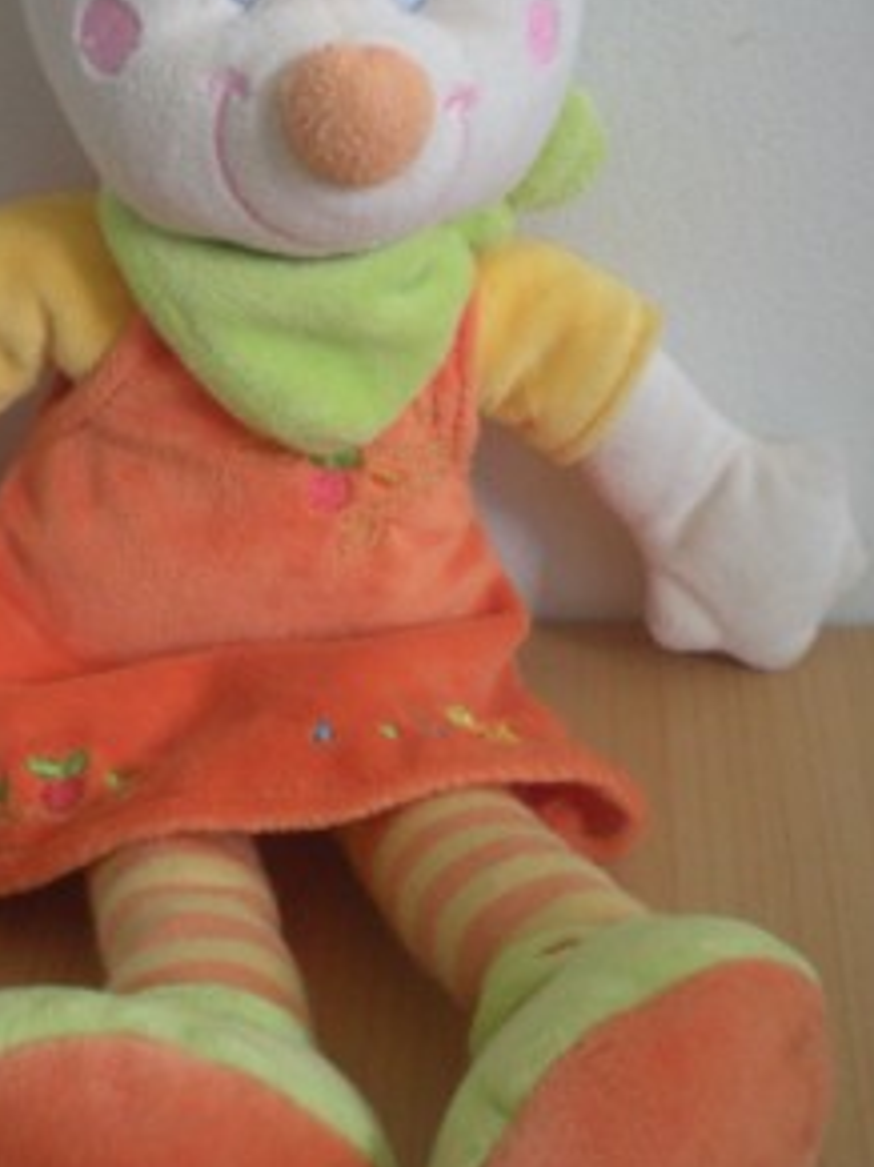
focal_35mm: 68
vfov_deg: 28.5
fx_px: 2291
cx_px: 321
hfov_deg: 21.5
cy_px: 497
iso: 200
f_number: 3.1
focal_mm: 6.3
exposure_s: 1/58.6
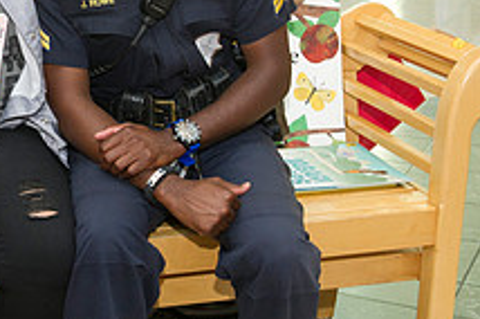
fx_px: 1371
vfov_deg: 13.2
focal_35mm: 103
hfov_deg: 19.4
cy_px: 67
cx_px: 27
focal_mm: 38
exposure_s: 1/250
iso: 1250
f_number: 5.6
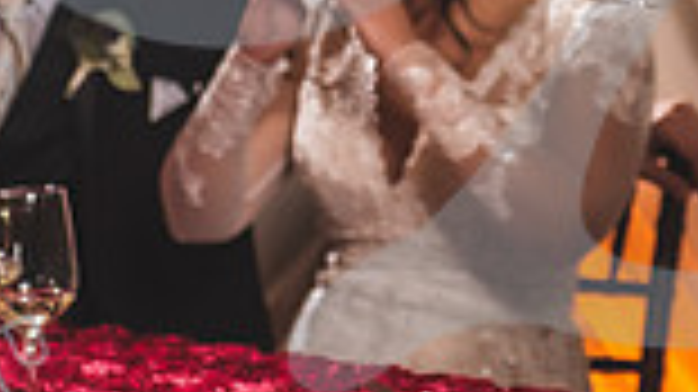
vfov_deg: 4.4
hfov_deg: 7.9
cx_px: 630
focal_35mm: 274
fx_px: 5069
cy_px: -214
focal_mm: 70
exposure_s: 1/125
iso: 500
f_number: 2.8
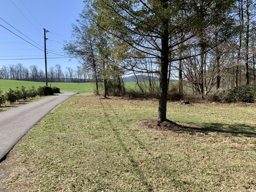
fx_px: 192
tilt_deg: -1.5
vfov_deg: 53.1
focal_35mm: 26
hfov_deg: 67.3
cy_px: 96
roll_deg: +0.6
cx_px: 128
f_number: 1.8
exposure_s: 1/1314
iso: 25
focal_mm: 4.25
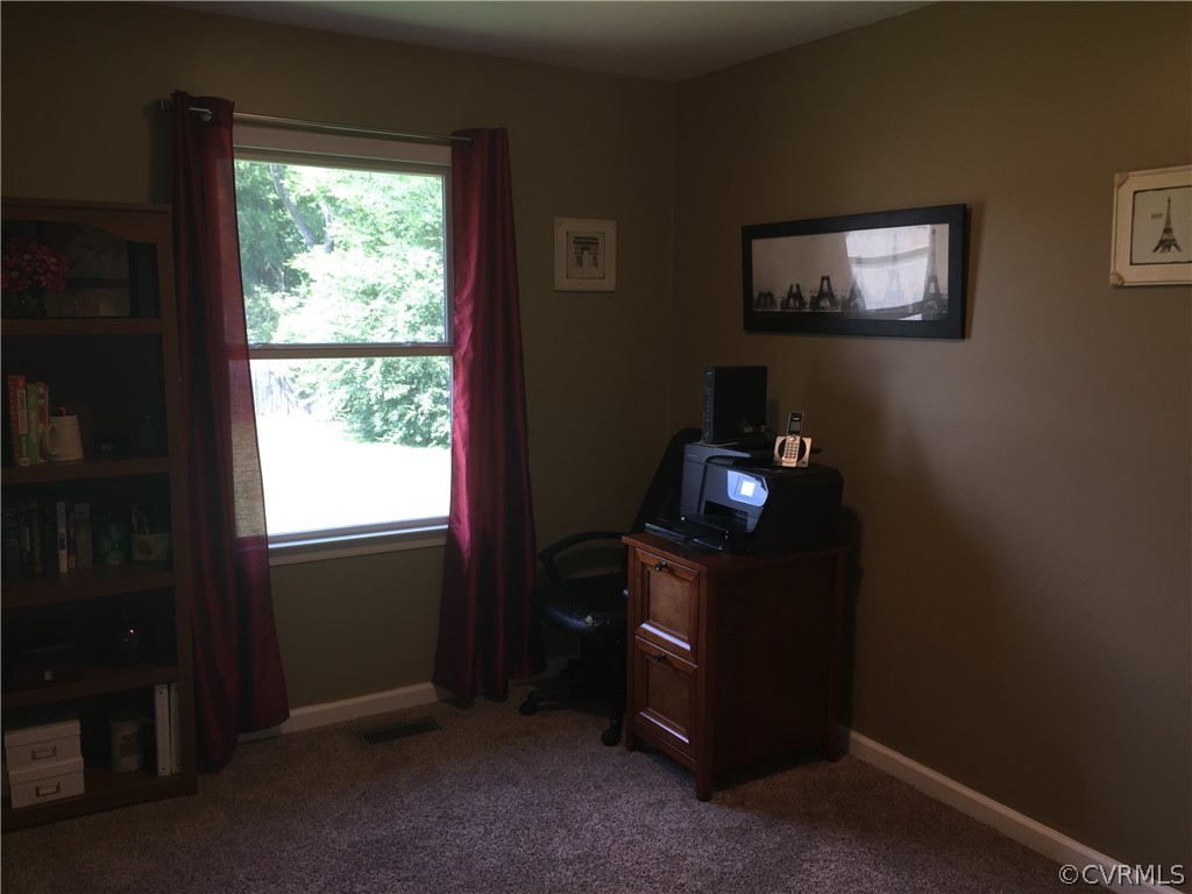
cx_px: 596
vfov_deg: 48.2
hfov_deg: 61.7
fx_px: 999
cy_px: 447
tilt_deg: -6.6
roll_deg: -1.7
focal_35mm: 29
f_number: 2.2
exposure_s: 1/35
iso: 32
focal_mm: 4.15
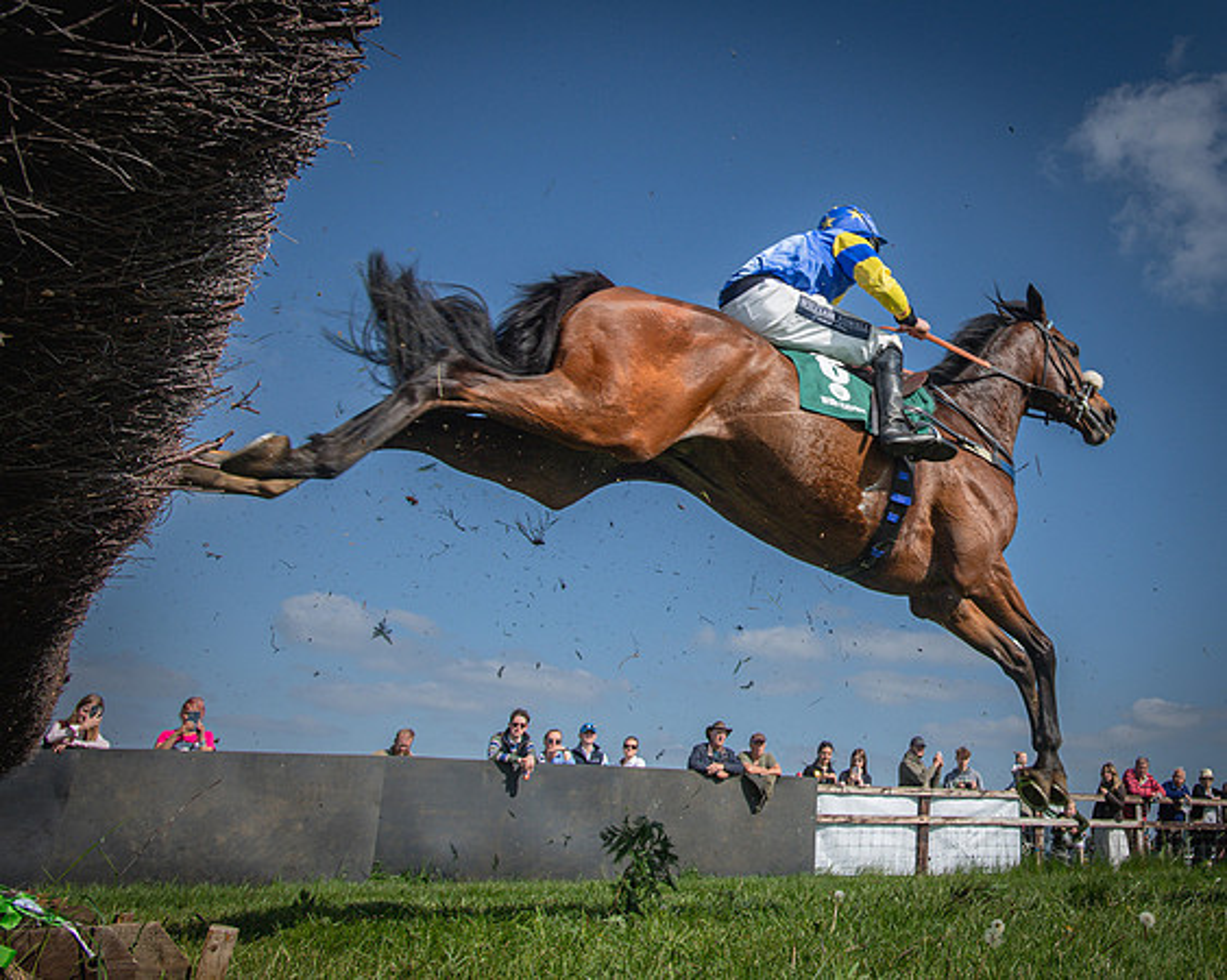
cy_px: 345
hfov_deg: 48.4
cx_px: 972
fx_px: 1281
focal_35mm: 35
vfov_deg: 41.5
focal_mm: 22
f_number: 8
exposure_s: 1/1000
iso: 400
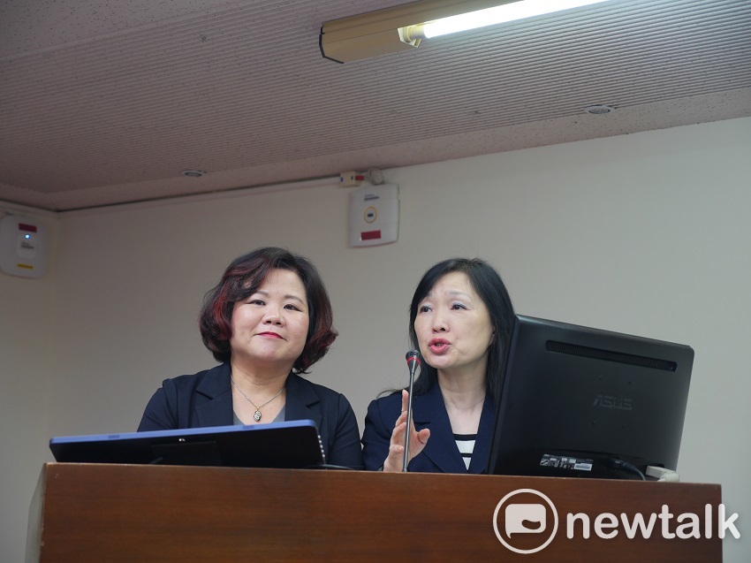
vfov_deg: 21.0
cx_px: 376
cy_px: 282
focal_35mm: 70
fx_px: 1518
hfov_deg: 27.8
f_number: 2.8
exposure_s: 1/50
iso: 200
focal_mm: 35
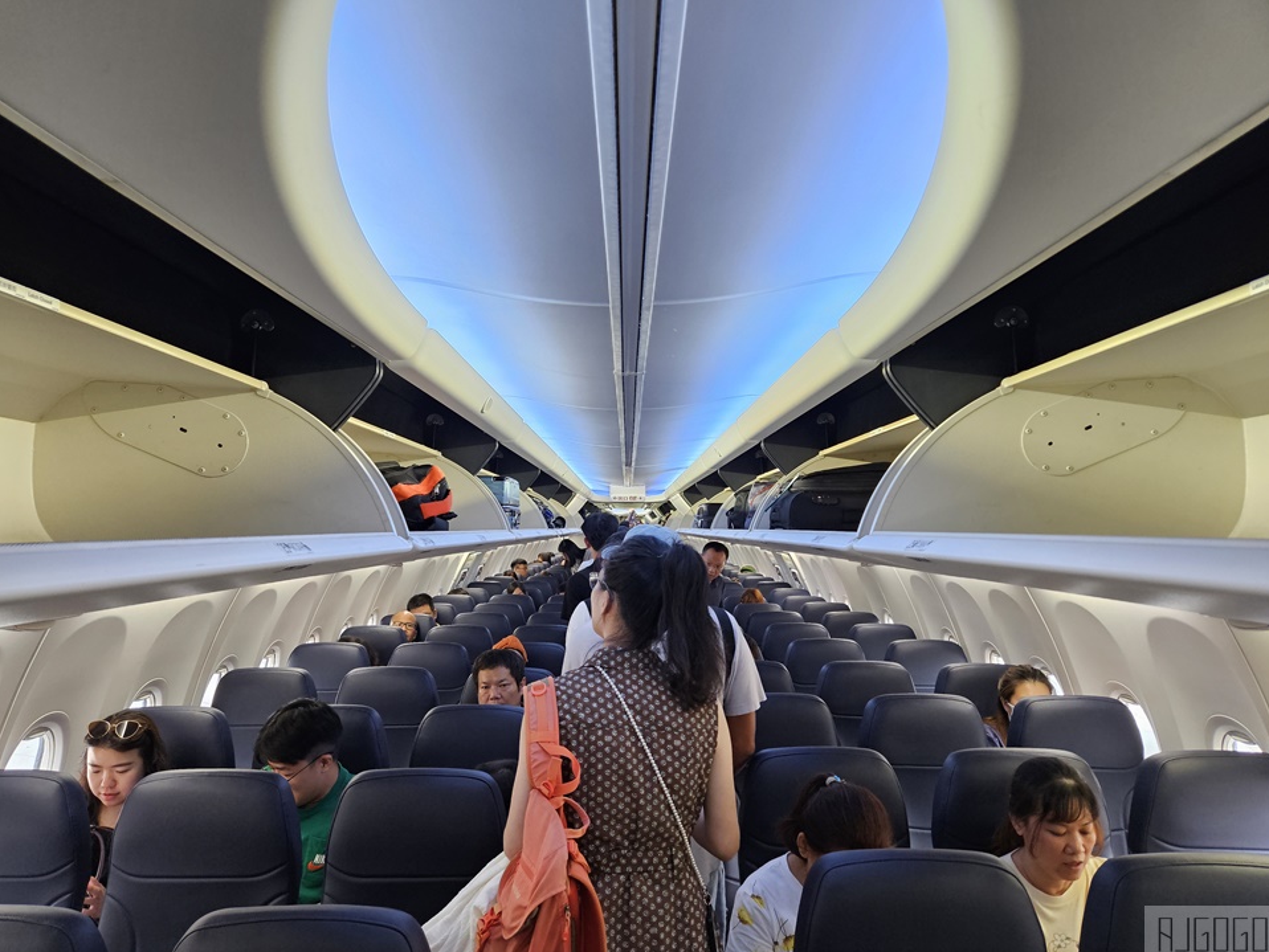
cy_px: 465
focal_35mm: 24
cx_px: 615
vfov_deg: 56.8
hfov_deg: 71.6
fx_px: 880
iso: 250
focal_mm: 5.4
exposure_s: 1/56
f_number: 1.8
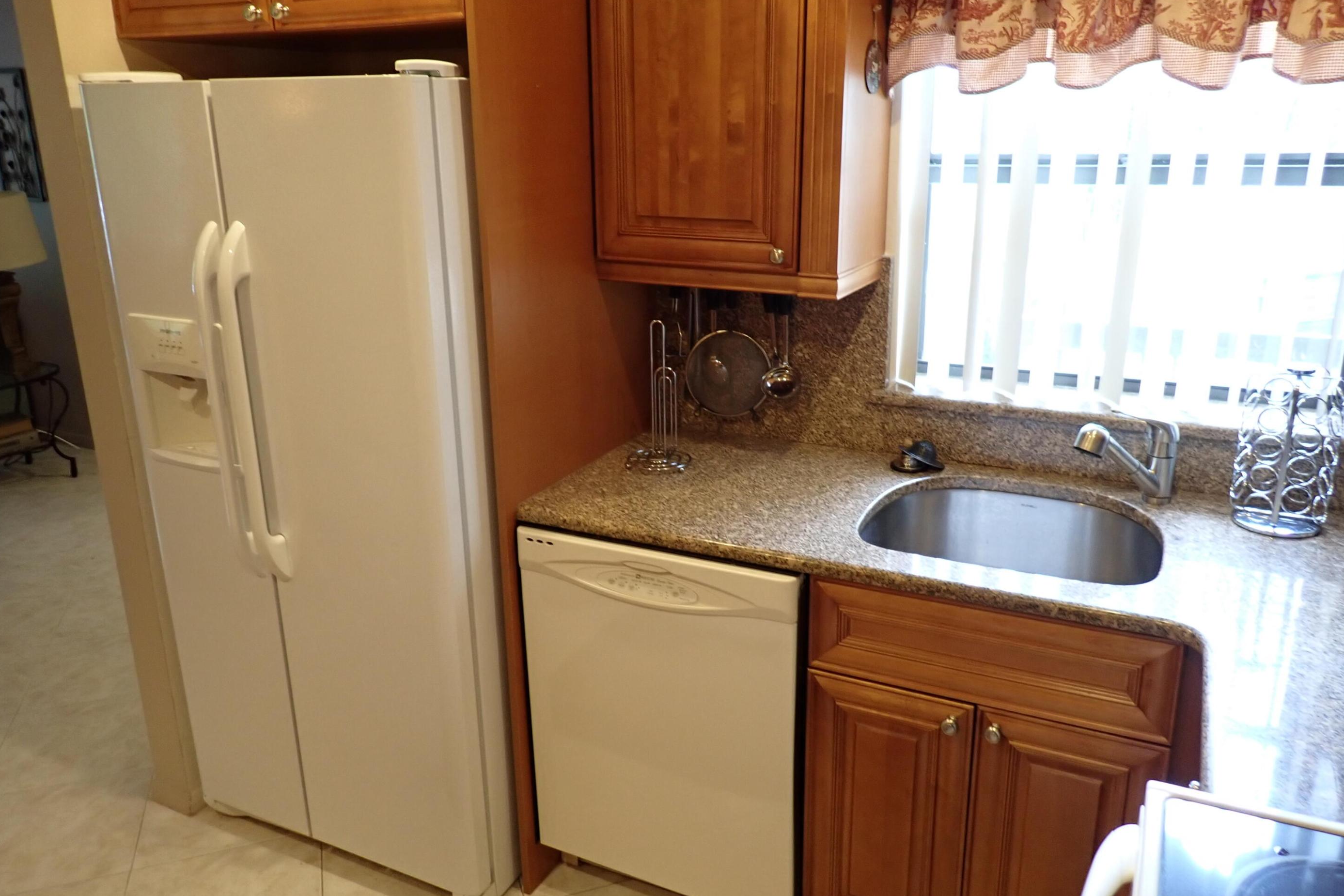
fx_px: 1008
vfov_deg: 47.9
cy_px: 433
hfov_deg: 67.4
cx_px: 672
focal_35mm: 27
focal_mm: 4.5
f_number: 2
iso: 250
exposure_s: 1/30
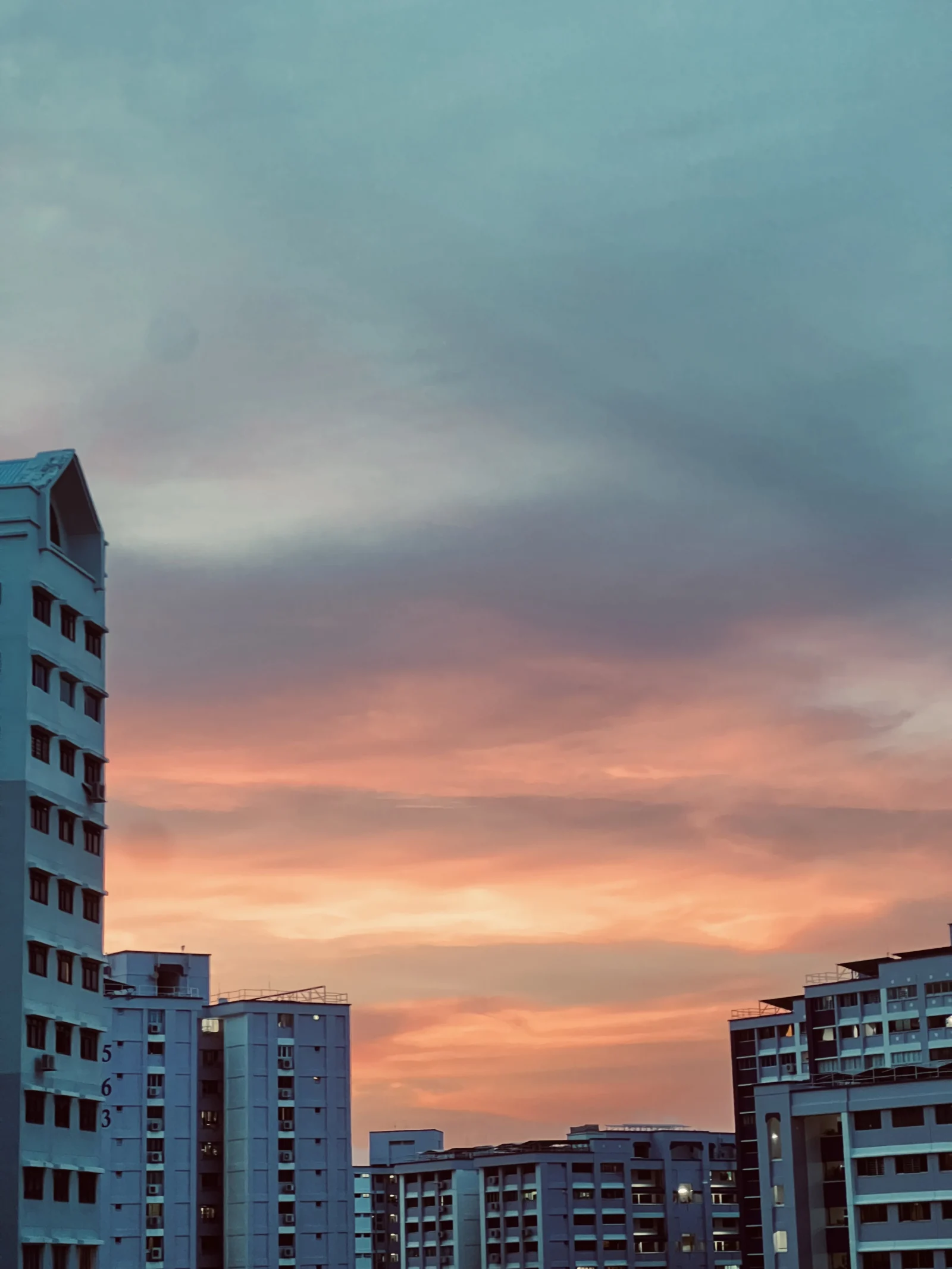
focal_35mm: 77
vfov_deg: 25.3
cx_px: 476
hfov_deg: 19.1
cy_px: 634
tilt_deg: +14.2
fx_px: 2823
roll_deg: +2.3
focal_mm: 9
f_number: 2.8
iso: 1000
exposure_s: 1/25
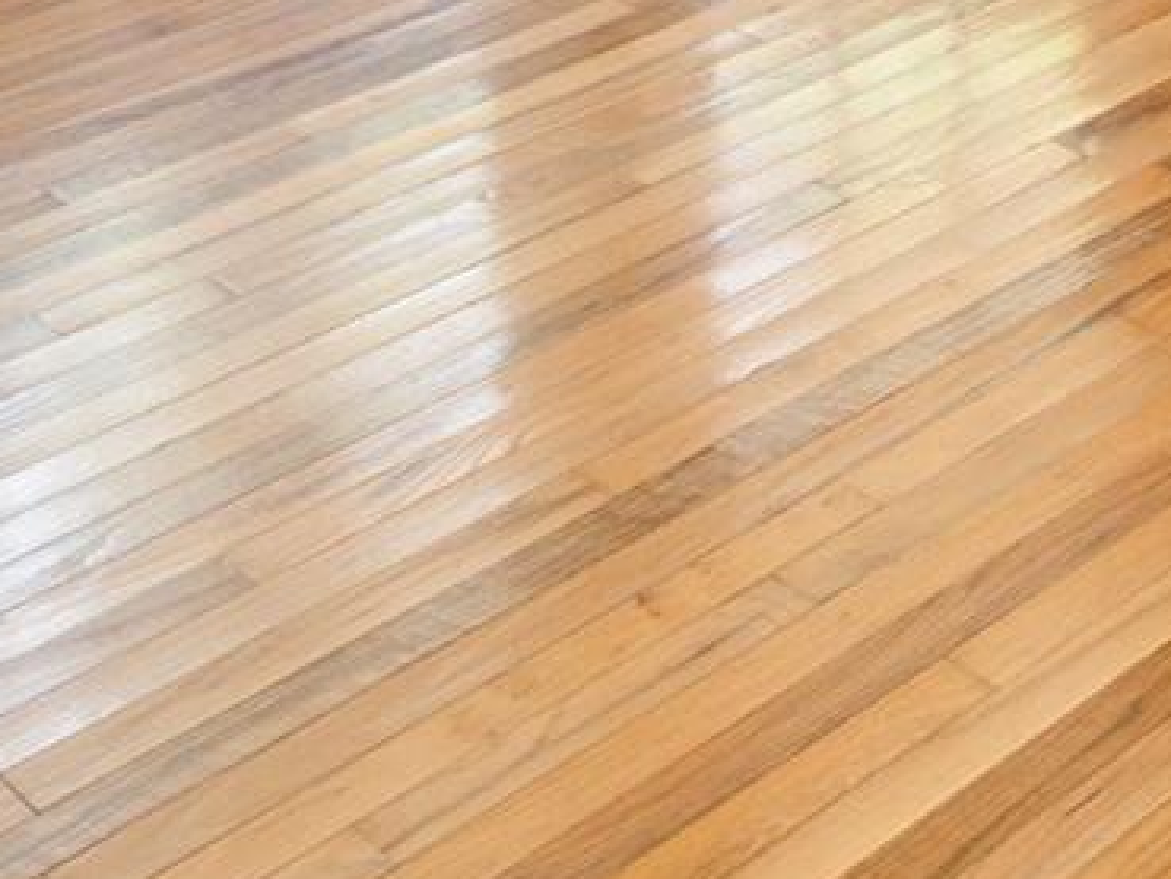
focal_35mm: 80
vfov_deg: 13.6
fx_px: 2707
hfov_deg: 21.6
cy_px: -1203
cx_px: 1599
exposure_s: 1/25
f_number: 7.1
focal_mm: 15
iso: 320
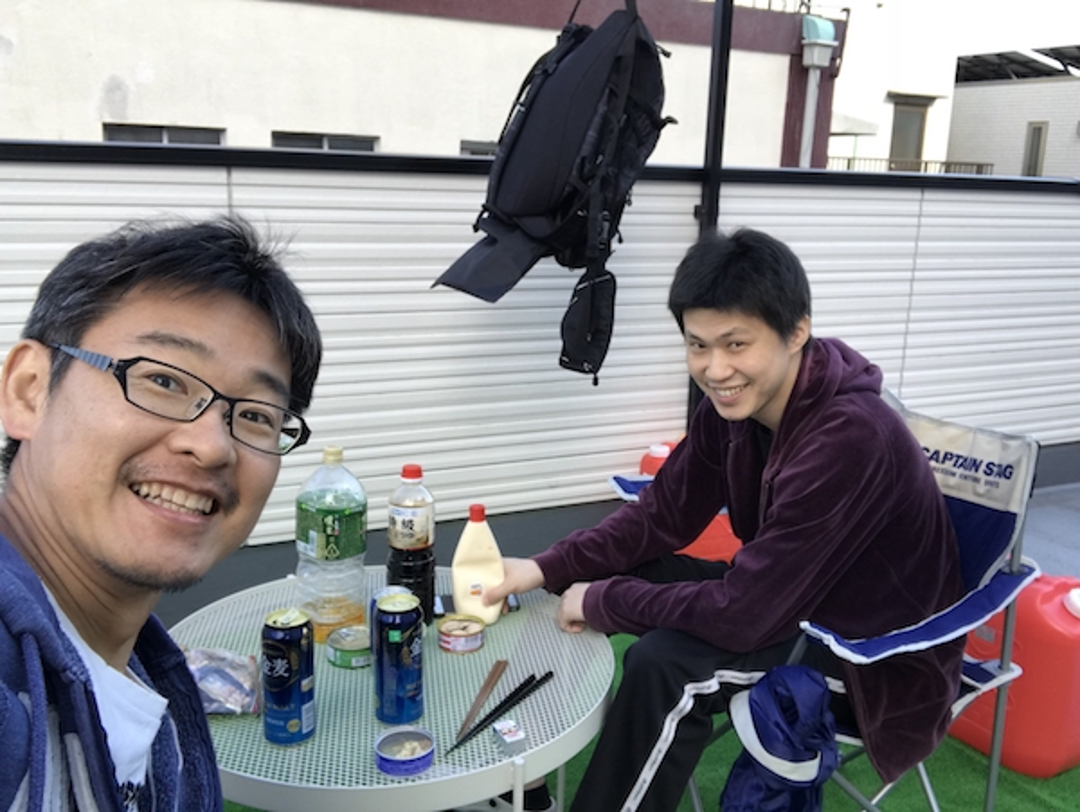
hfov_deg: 56.8
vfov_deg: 44.2
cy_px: 406
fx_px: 999
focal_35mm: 32
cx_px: 540
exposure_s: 1/136
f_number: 2.2
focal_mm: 2.87
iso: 25
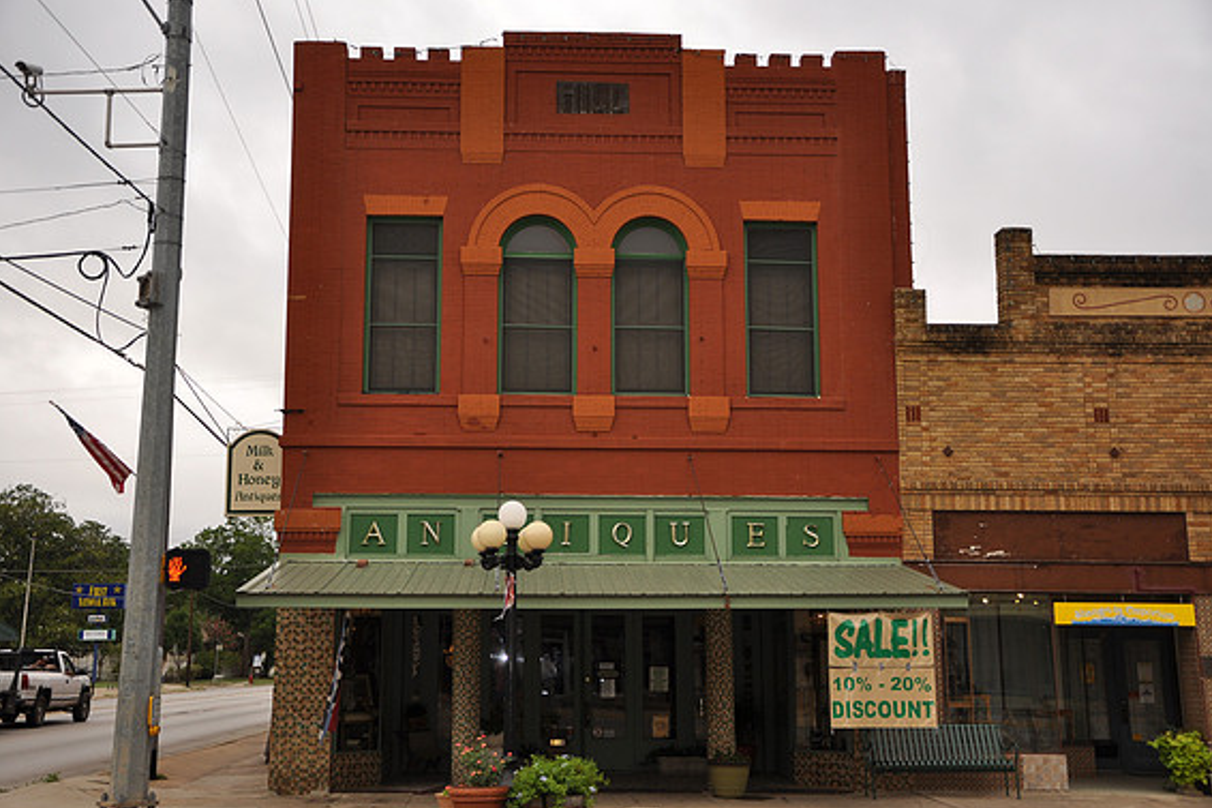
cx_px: 602
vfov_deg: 31.2
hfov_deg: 45.4
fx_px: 1447
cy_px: 406
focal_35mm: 43
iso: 220
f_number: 4
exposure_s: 1/200
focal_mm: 28
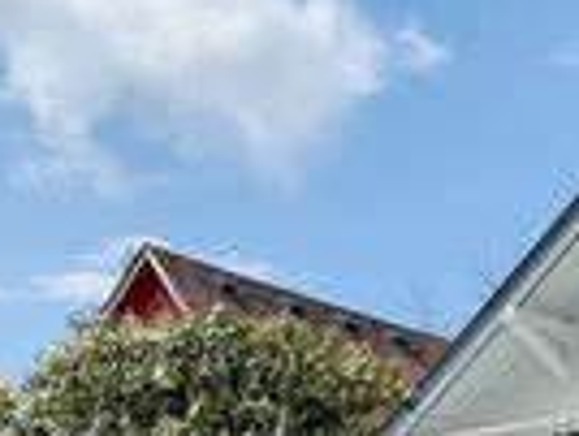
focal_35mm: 97
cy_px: 425
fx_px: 1625
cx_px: 765
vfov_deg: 15.1
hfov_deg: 18.7
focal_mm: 4.25
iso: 25
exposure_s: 1/1718
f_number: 1.8
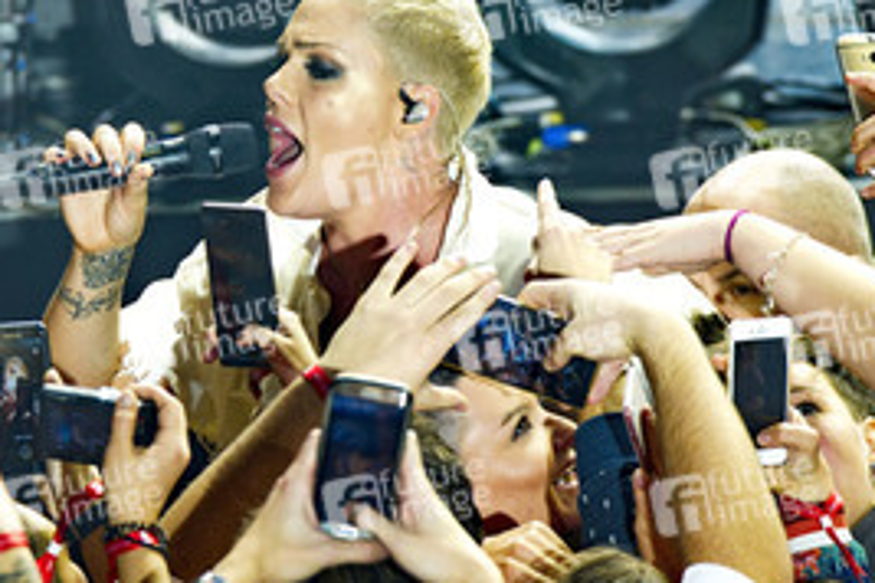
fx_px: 12298
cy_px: 252
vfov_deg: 2.7
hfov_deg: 4.1
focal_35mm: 506
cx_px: 449
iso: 1600
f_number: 3.5
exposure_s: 1/800
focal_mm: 300
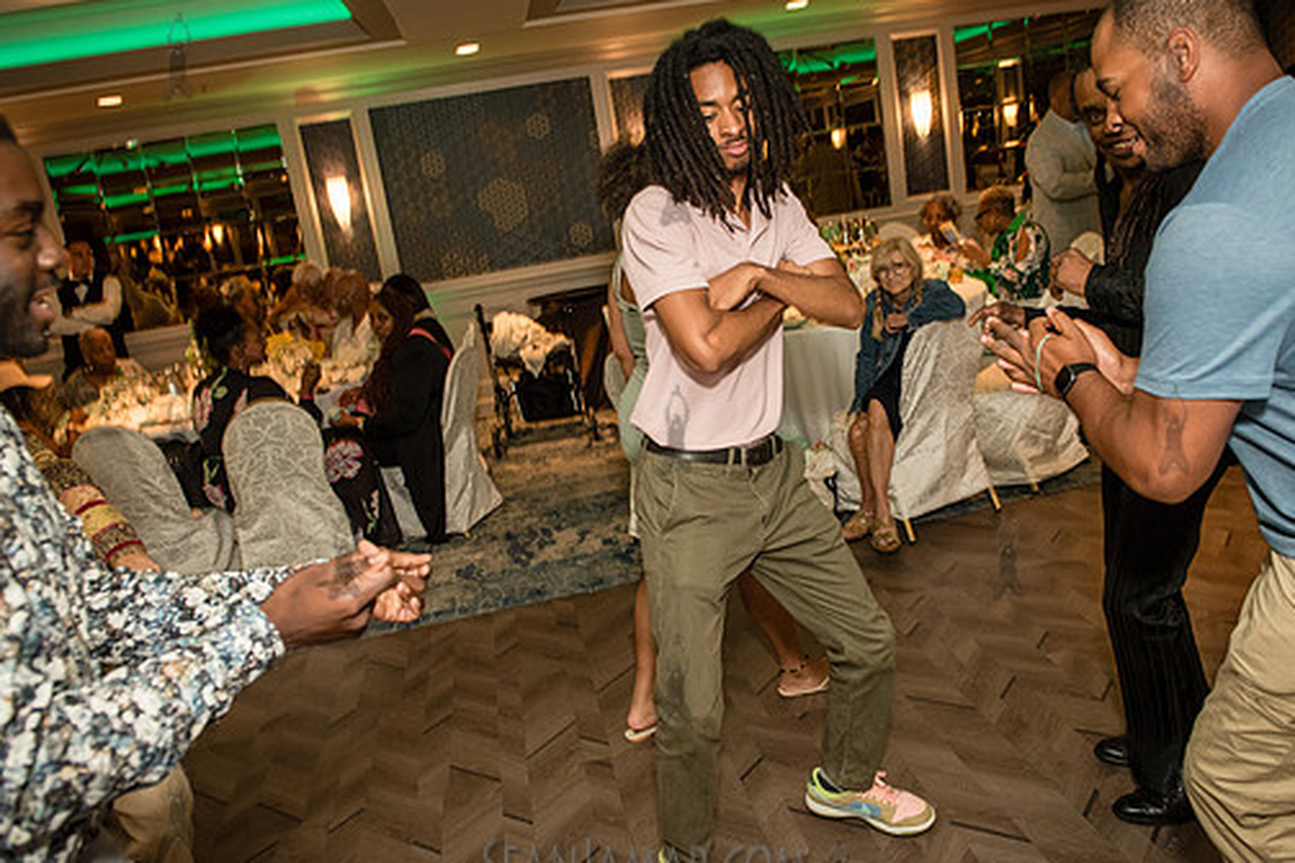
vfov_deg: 43.6
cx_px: 675
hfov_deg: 61.9
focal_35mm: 30
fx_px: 1079
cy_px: 429
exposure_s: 1/160
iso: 1600
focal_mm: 26
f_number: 3.5
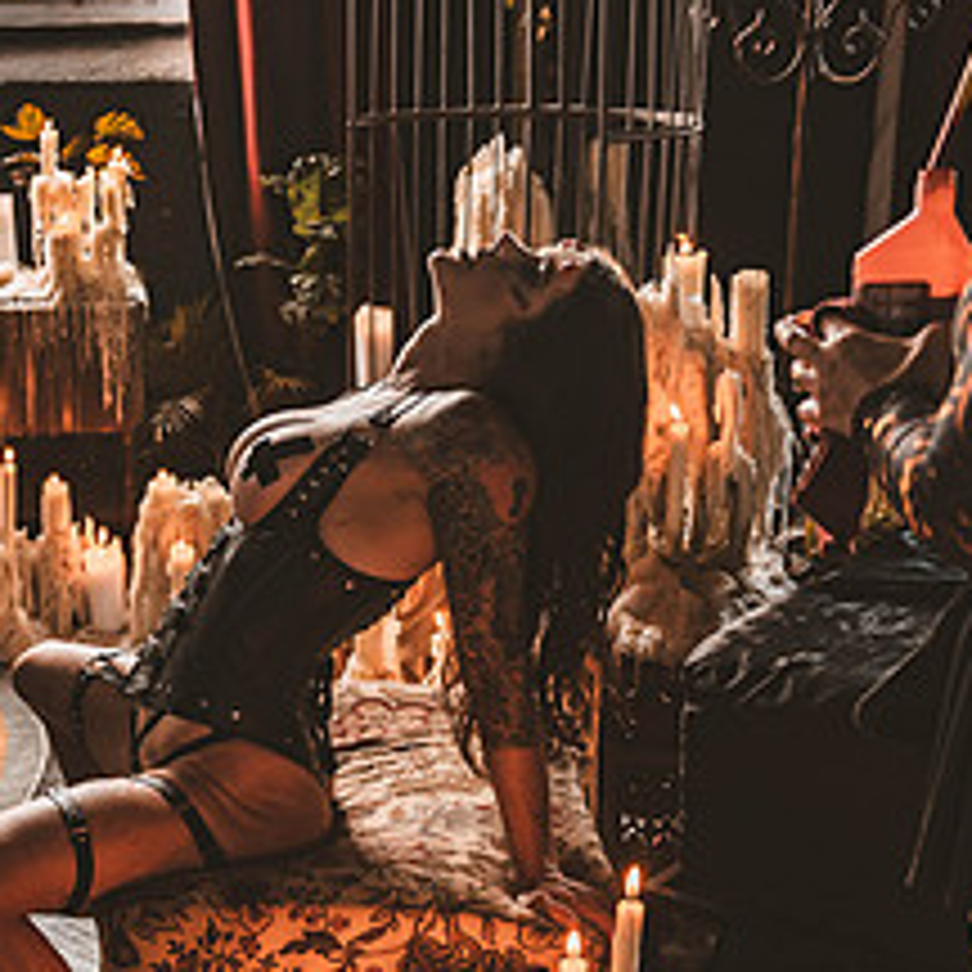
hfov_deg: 26.5
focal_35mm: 64
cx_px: 216
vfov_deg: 26.8
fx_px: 2033
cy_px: 637
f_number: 2.8
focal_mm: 28
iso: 800
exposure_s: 1/250
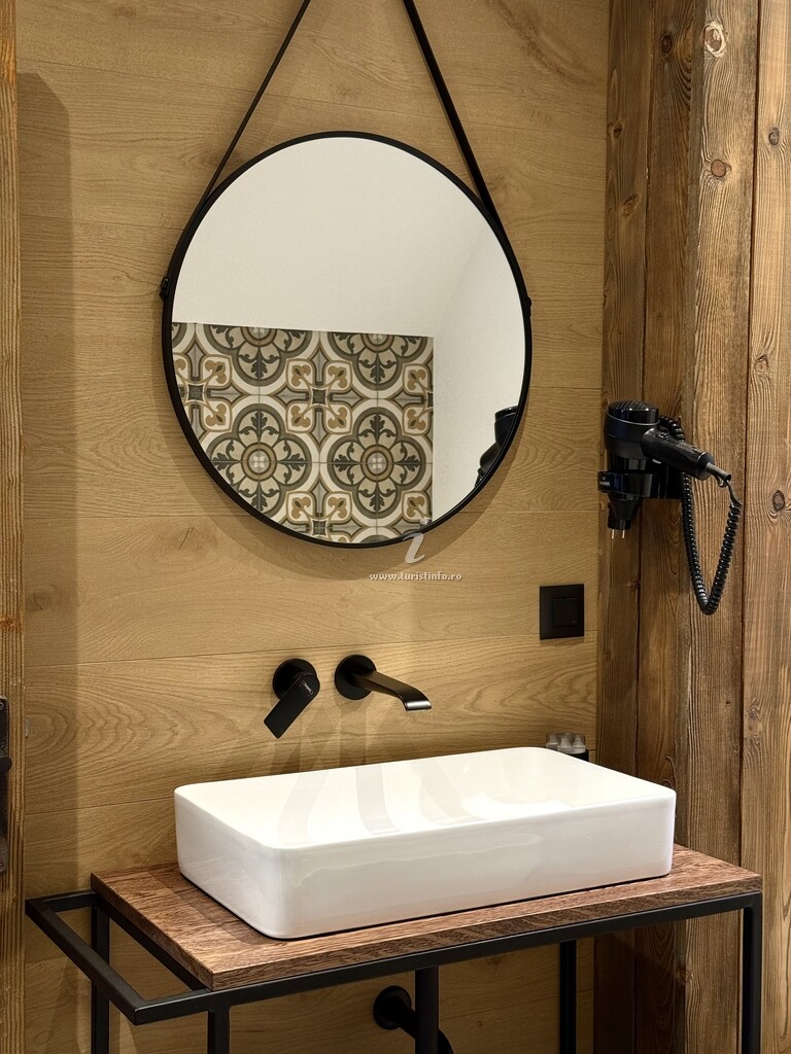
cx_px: 396
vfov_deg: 39.7
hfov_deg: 30.3
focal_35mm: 48
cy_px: 527
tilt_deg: -2.7
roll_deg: -0.9
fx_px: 1462
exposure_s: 1/106
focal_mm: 6.76
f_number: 1.78
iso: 100
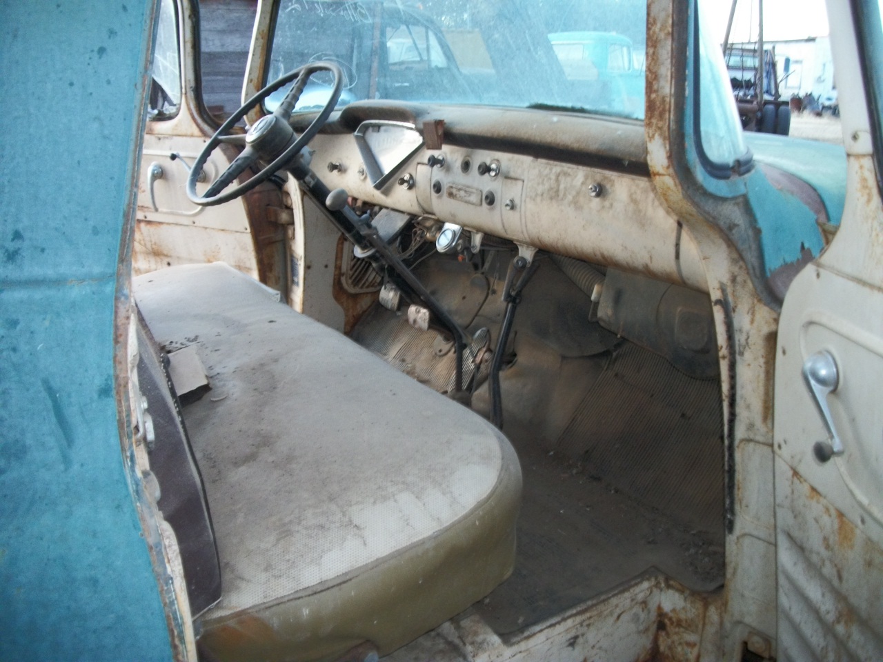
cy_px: 331
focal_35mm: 32
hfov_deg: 56.8
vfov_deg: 44.2
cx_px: 442
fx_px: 816
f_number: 2.9
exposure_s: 1/30
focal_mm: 5.7
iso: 160
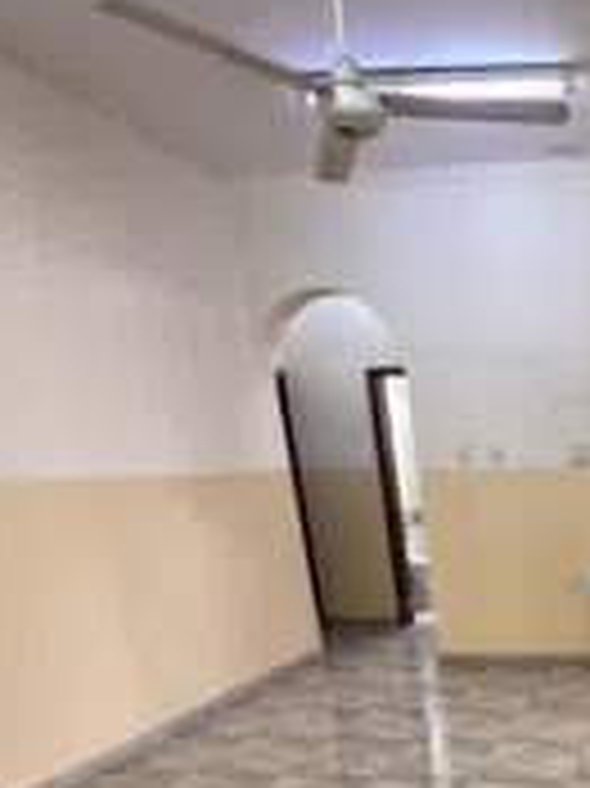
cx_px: 658
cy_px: 702
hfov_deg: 36.8
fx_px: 728
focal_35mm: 32
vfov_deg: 50.7
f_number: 2.2
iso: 250
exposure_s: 1/50
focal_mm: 2.22
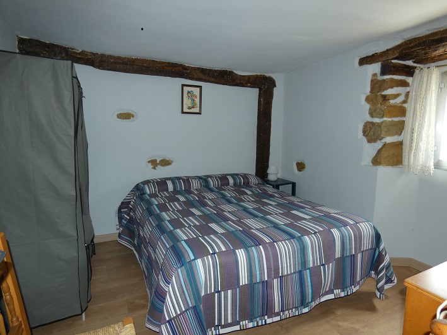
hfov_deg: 81.8
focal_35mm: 20
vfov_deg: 65.9
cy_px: 168
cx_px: 224
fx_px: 258
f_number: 2.8
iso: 80
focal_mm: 3.6
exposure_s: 1/50
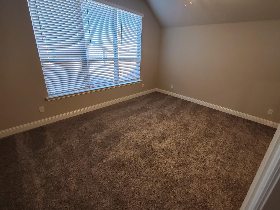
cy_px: 95
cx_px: 147
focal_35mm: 15
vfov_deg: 81.5
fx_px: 121
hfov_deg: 98.1
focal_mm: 1.8
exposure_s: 1/60
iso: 250
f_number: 2.2
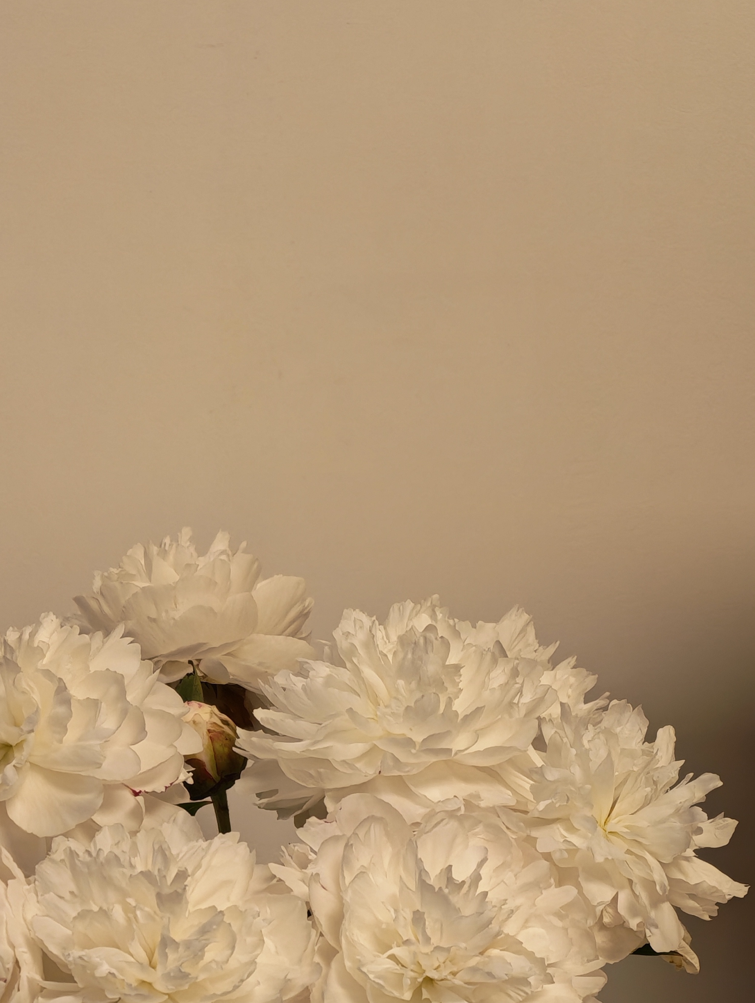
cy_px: 690
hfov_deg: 8.6
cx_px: 210
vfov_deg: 11.4
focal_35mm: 173
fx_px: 5019
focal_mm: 22.48
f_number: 2.6
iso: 1250
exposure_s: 1/50
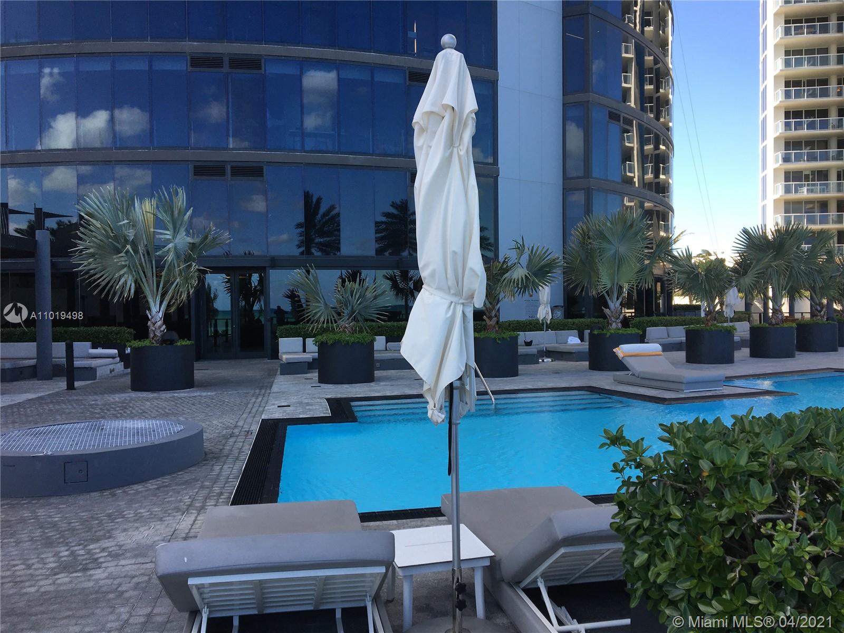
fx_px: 707
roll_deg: +0.6
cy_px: 316
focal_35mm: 29
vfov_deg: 48.2
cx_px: 422
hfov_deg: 61.7
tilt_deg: +0.7
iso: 25
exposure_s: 1/509
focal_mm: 4.15
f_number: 2.2
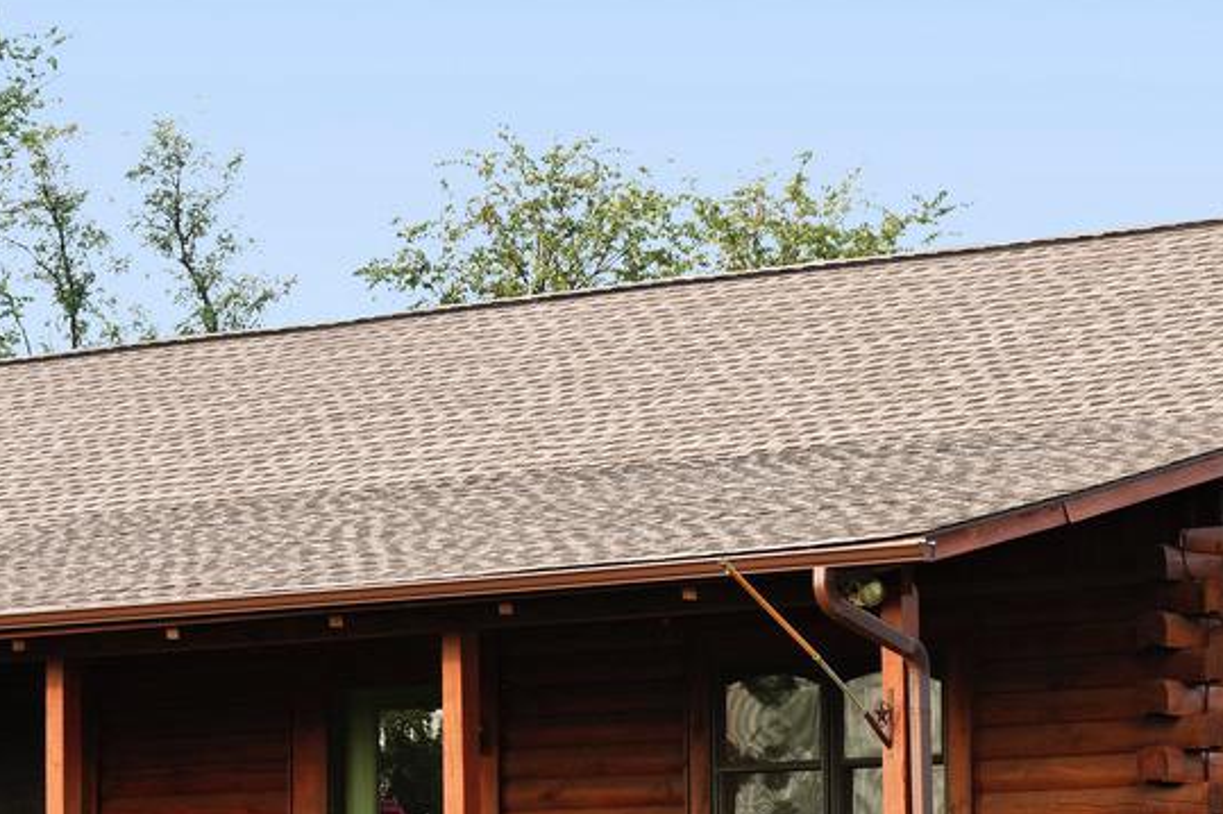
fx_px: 5162
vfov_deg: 9.0
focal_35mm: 152
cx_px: 792
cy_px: 481
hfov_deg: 13.5
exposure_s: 1/125
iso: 320
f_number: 8
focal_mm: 40
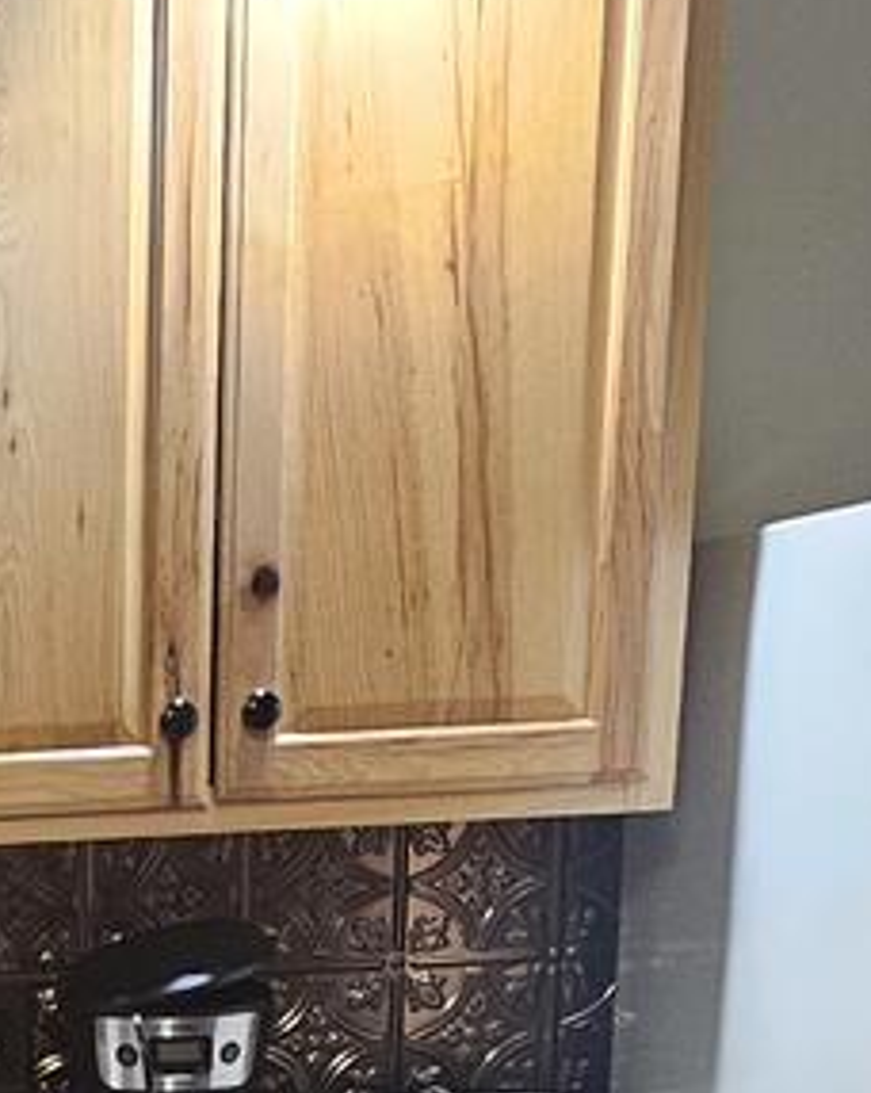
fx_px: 2067
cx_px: -512
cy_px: 1269
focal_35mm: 64
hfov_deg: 19.9
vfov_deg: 26.7
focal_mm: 2.2
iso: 320
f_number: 2.2
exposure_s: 1/30
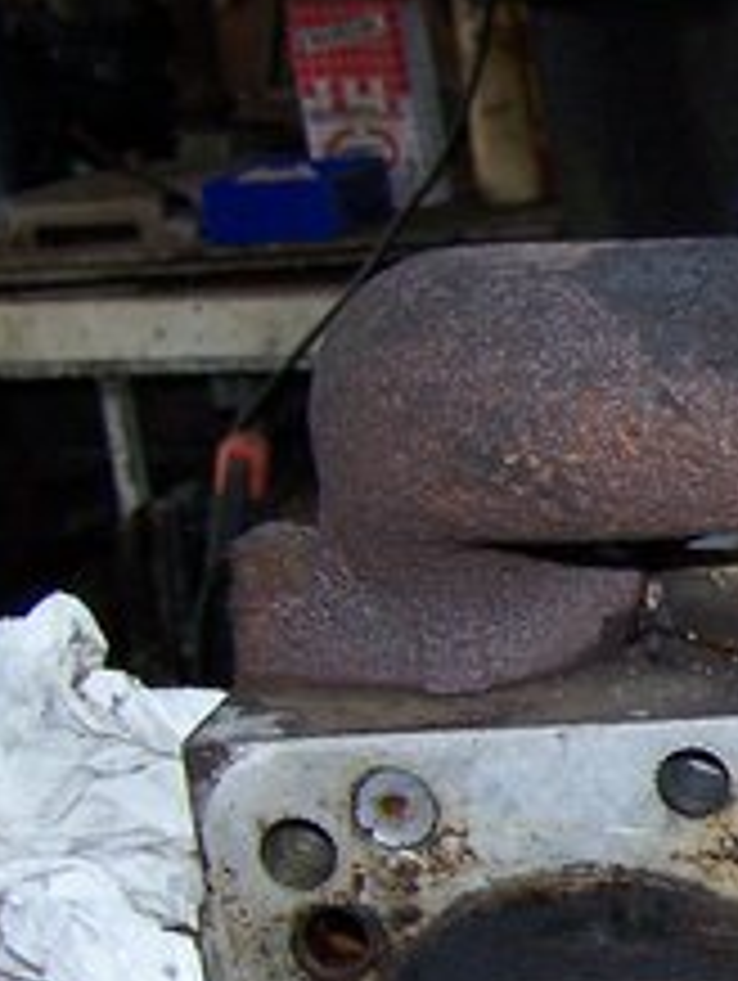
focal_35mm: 122
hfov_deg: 10.9
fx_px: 3461
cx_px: 1562
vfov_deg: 16.0
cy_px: 848
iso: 140
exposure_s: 1/60
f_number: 2.8
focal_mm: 6.3
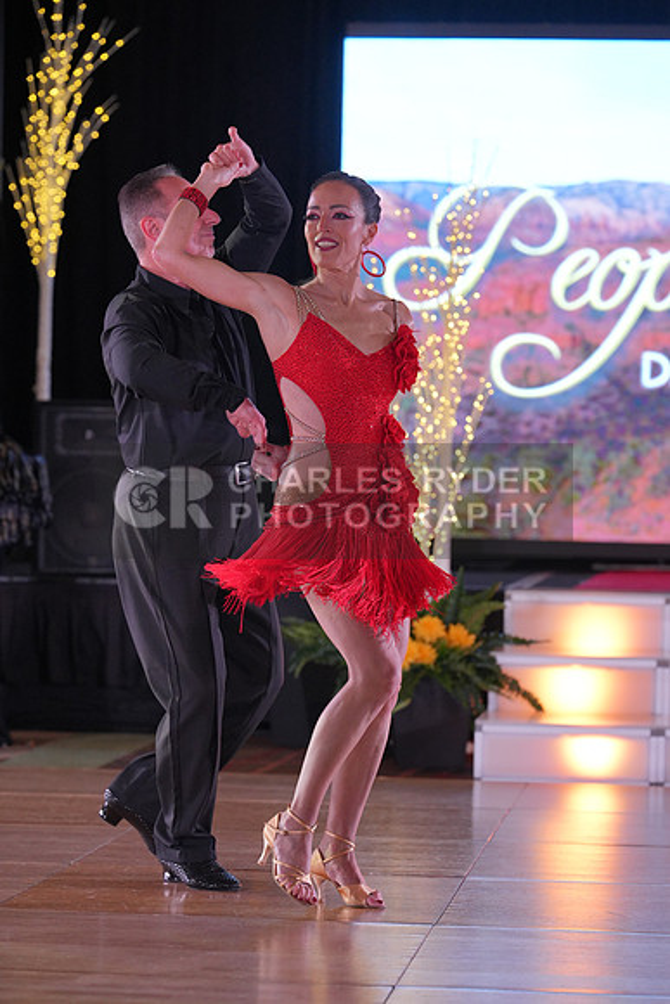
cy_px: 502
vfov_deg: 15.6
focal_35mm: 131
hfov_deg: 10.5
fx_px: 3655
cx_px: 335
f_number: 4
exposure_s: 1/400
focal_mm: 131
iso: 1600
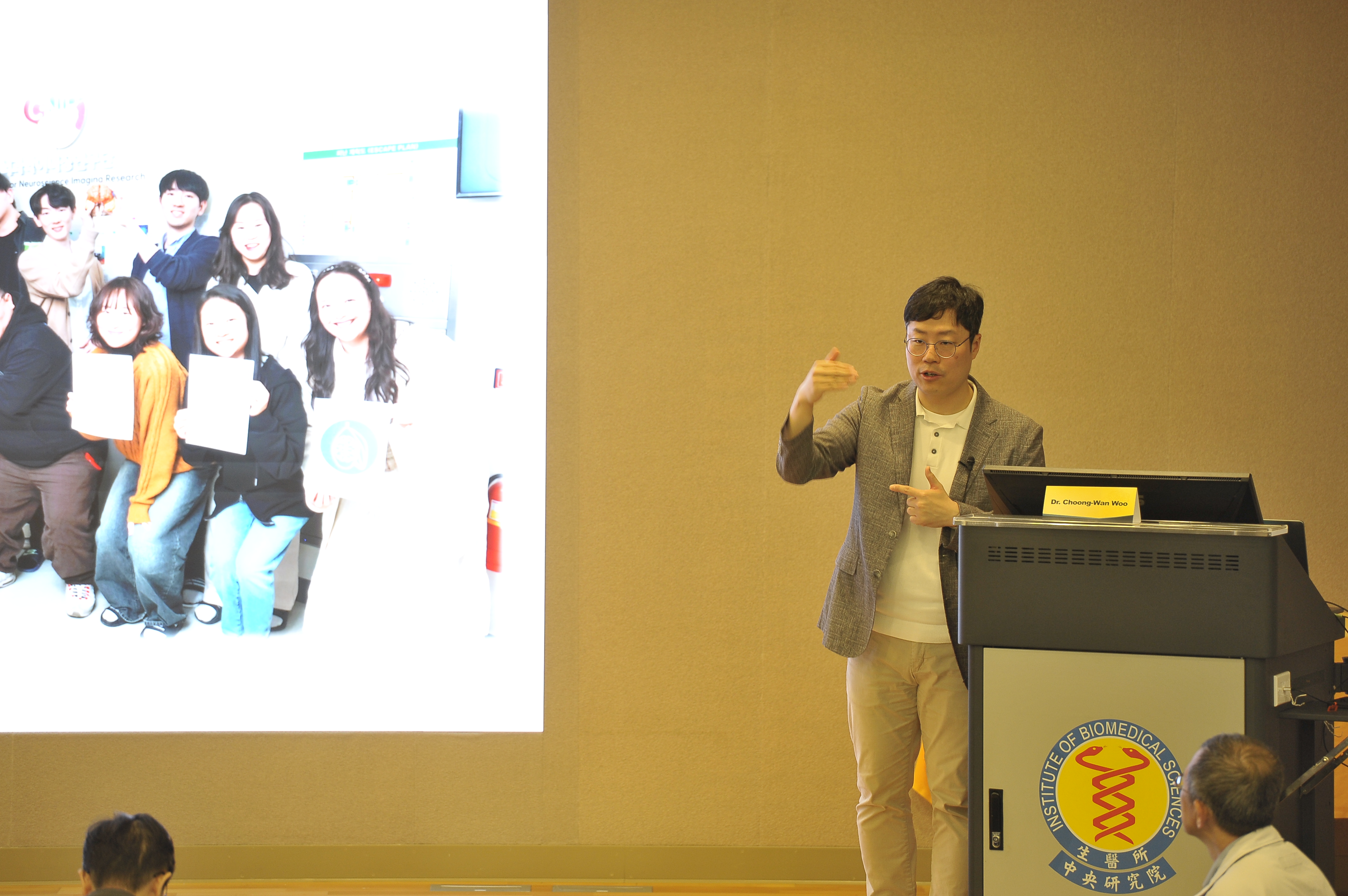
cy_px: 448
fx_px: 7484
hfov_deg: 10.3
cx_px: 674
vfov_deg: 6.9
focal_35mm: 200
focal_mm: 200
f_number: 3.5
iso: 1100
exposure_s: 1/80
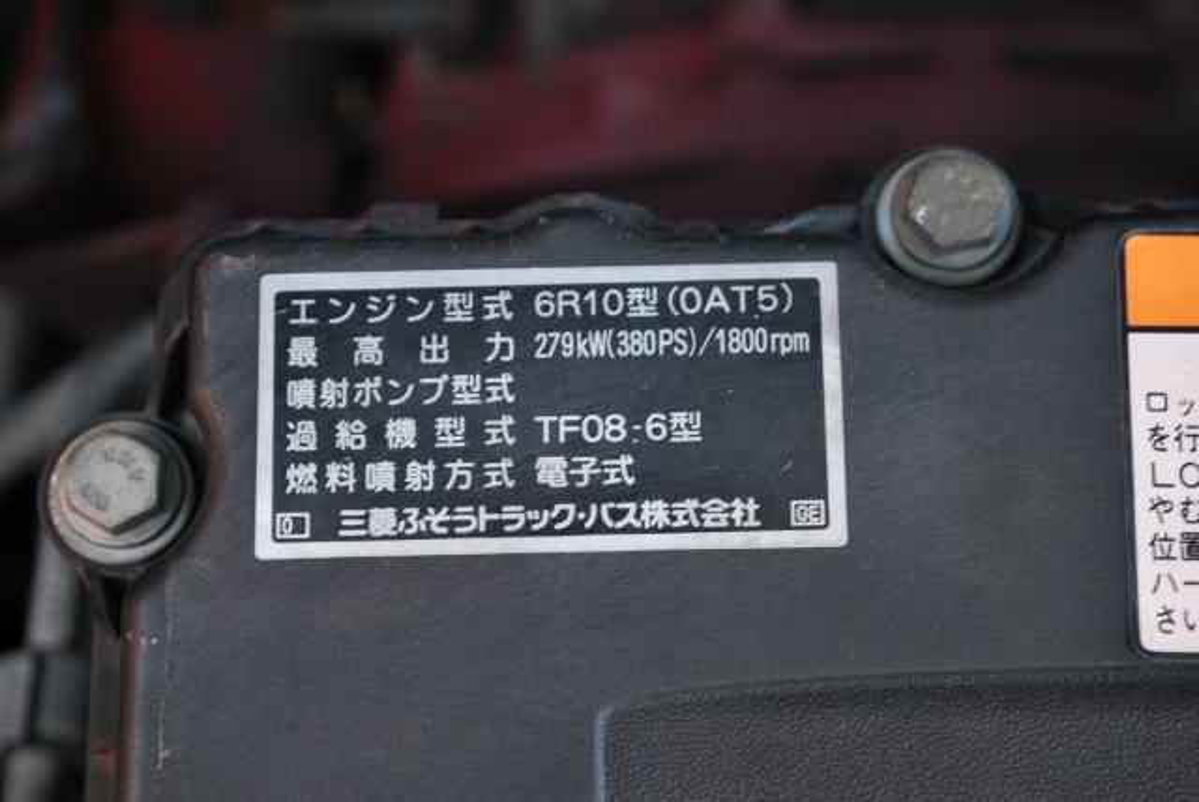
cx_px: 600
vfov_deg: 17.5
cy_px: 401
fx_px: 2600
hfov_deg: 26.0
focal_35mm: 78
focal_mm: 52
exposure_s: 1/30
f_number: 5.6
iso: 360
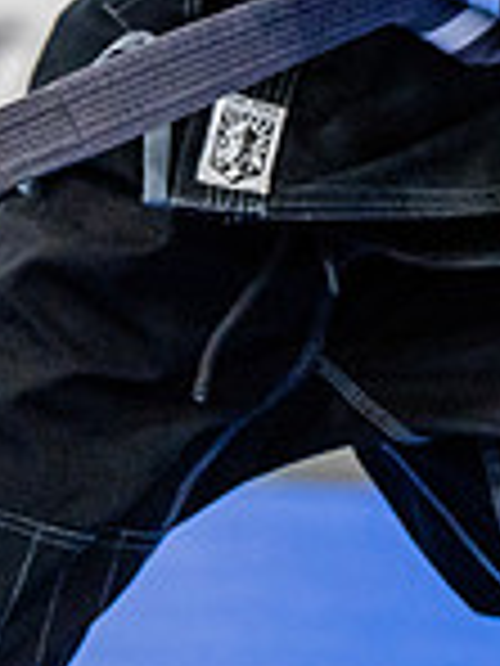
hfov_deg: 2.9
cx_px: 910
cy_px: -52
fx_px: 9784
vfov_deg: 3.9
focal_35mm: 508
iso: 5000
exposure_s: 1/500
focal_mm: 135
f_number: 2.8
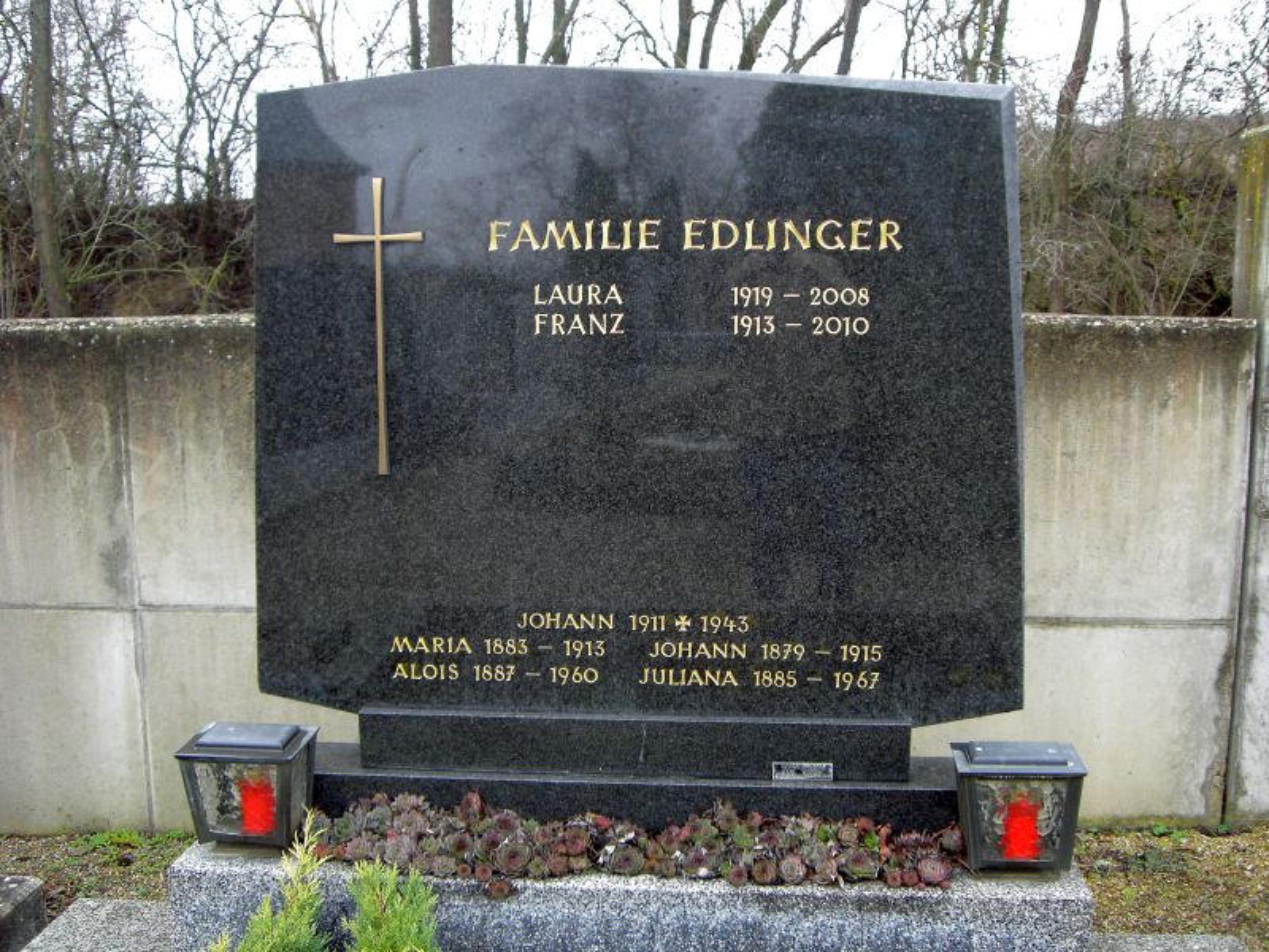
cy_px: 476
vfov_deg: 37.7
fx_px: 1393
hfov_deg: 49.0
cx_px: 634
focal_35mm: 38
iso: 200
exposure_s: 1/80
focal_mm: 6.2
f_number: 2.7
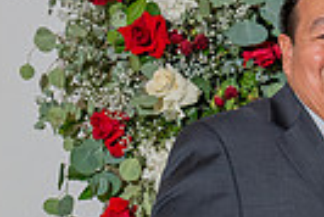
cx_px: 641
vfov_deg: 5.7
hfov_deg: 8.3
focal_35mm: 237
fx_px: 2135
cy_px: 467
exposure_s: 1/200
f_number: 5.6
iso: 800
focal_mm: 37
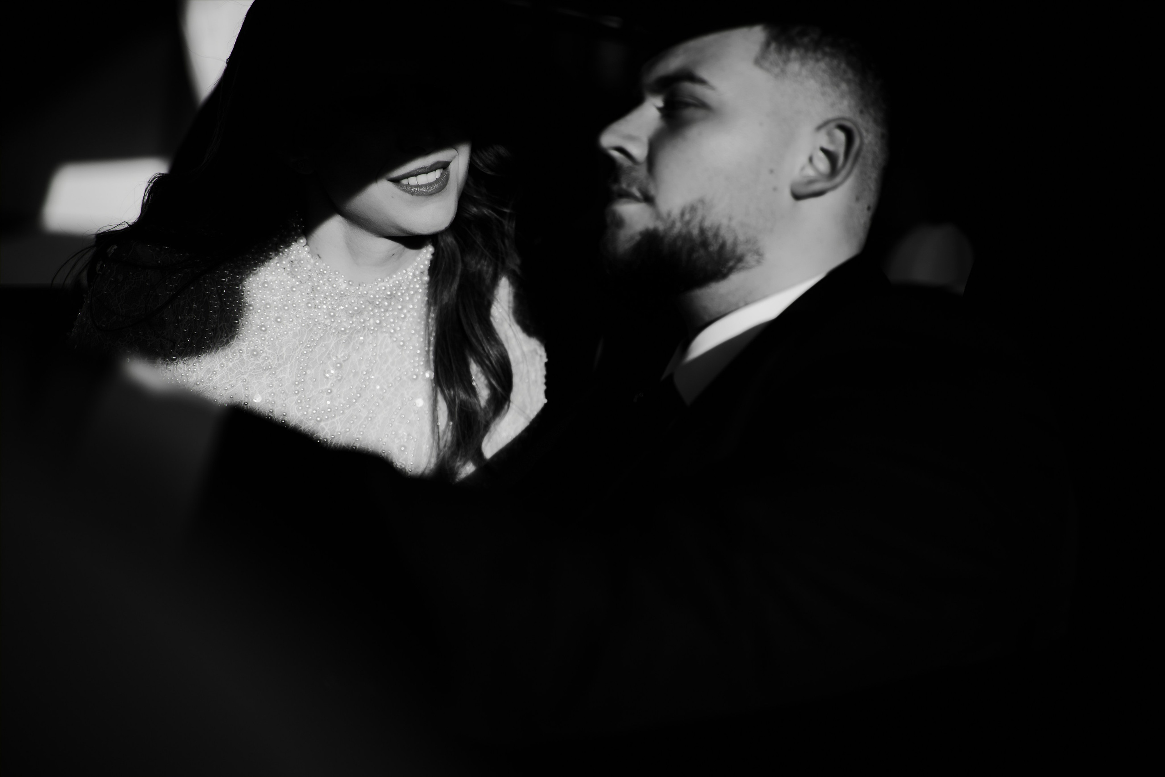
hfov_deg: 39.6
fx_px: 1618
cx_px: 582
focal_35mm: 50
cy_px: 388
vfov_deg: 27.0
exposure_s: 1/4000
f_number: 1.8
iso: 80
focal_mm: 50
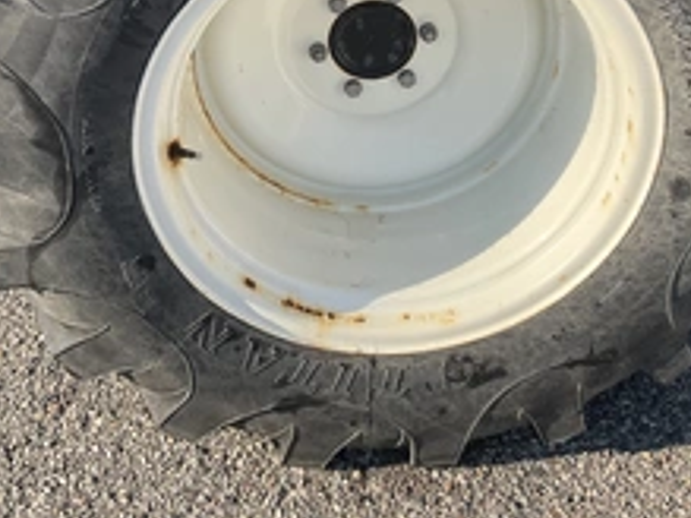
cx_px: 287
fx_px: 1057
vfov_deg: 26.6
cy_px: 54
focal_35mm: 53
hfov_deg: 36.1
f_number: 1.8
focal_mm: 3
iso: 25
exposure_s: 1/749
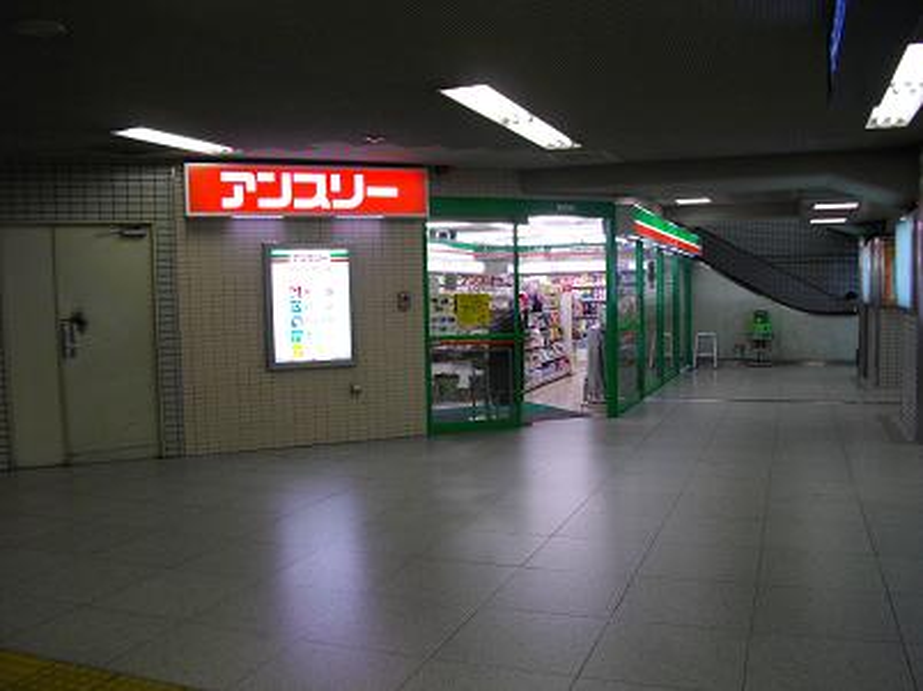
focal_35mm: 32
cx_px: 462
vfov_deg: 44.1
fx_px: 853
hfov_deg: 56.8
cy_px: 346
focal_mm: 5.7
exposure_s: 1/80
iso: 200
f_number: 2.9
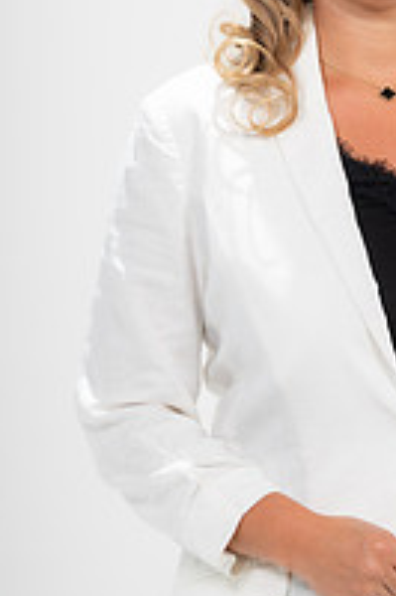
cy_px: 235
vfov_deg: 8.8
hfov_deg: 5.8
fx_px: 3867
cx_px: 429
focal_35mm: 234
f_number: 5.6
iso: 320
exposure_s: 1/200
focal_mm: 104
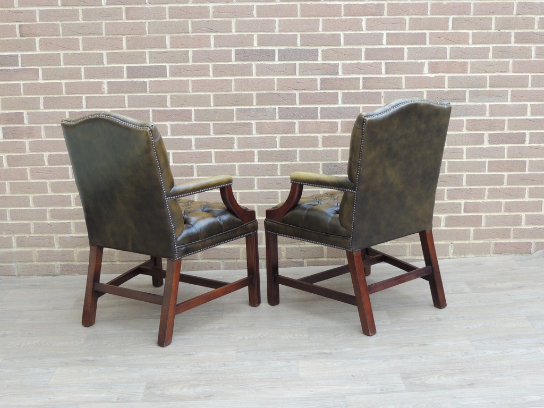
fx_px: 786
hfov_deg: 38.2
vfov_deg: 29.1
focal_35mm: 50
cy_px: 204
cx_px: 272
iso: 140
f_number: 3.6
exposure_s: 1/50
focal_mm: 8.9
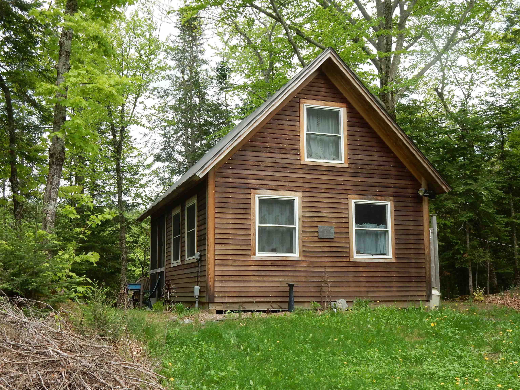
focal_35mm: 43
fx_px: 646
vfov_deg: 33.6
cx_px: 260
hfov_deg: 43.9
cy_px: 195
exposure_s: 1/200
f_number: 4.2
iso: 125
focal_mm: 7.6
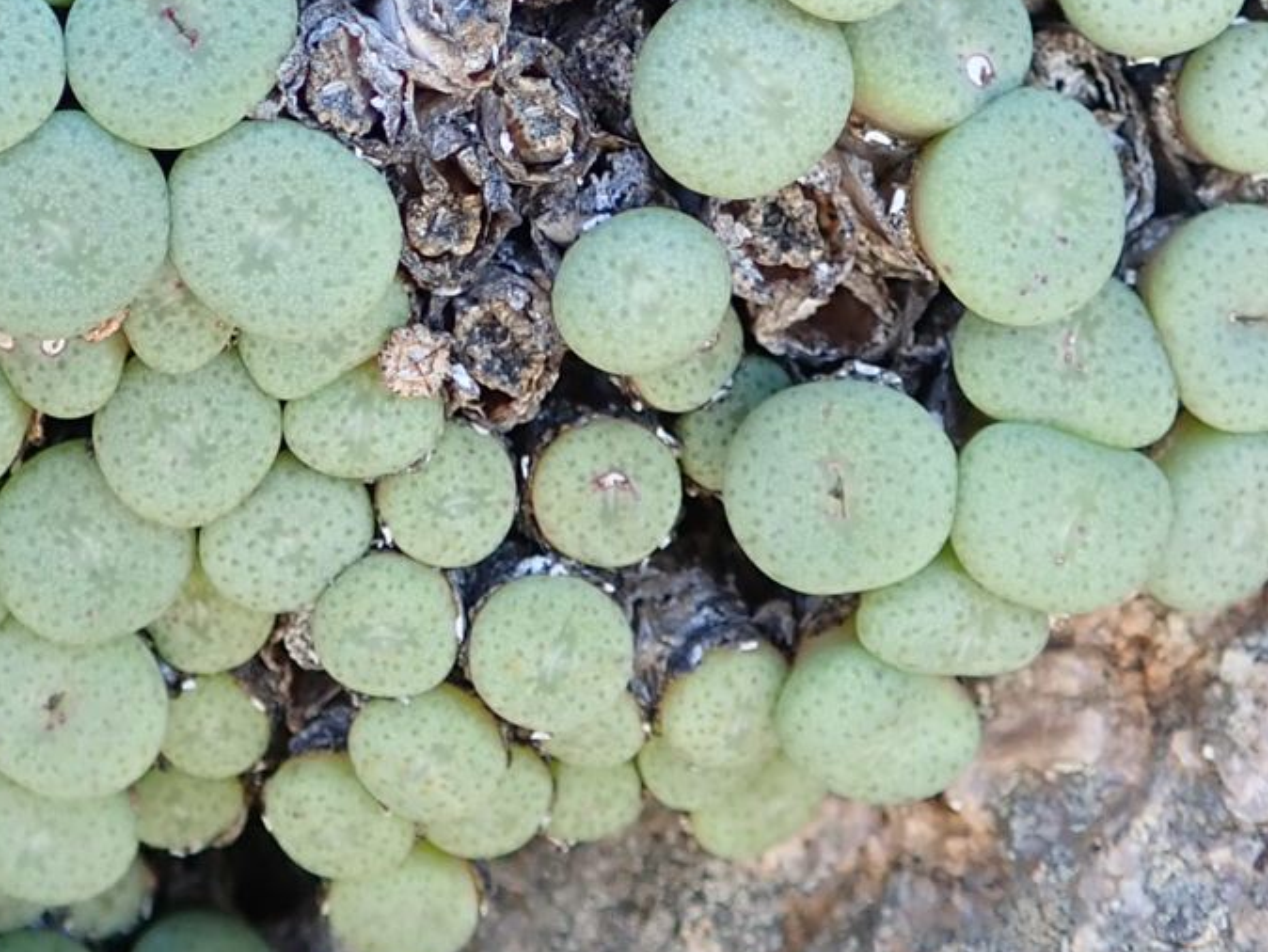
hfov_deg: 21.8
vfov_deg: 16.0
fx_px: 3261
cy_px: -186
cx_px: 337
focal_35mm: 89
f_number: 2.3
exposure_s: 1/60
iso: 100
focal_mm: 5.5
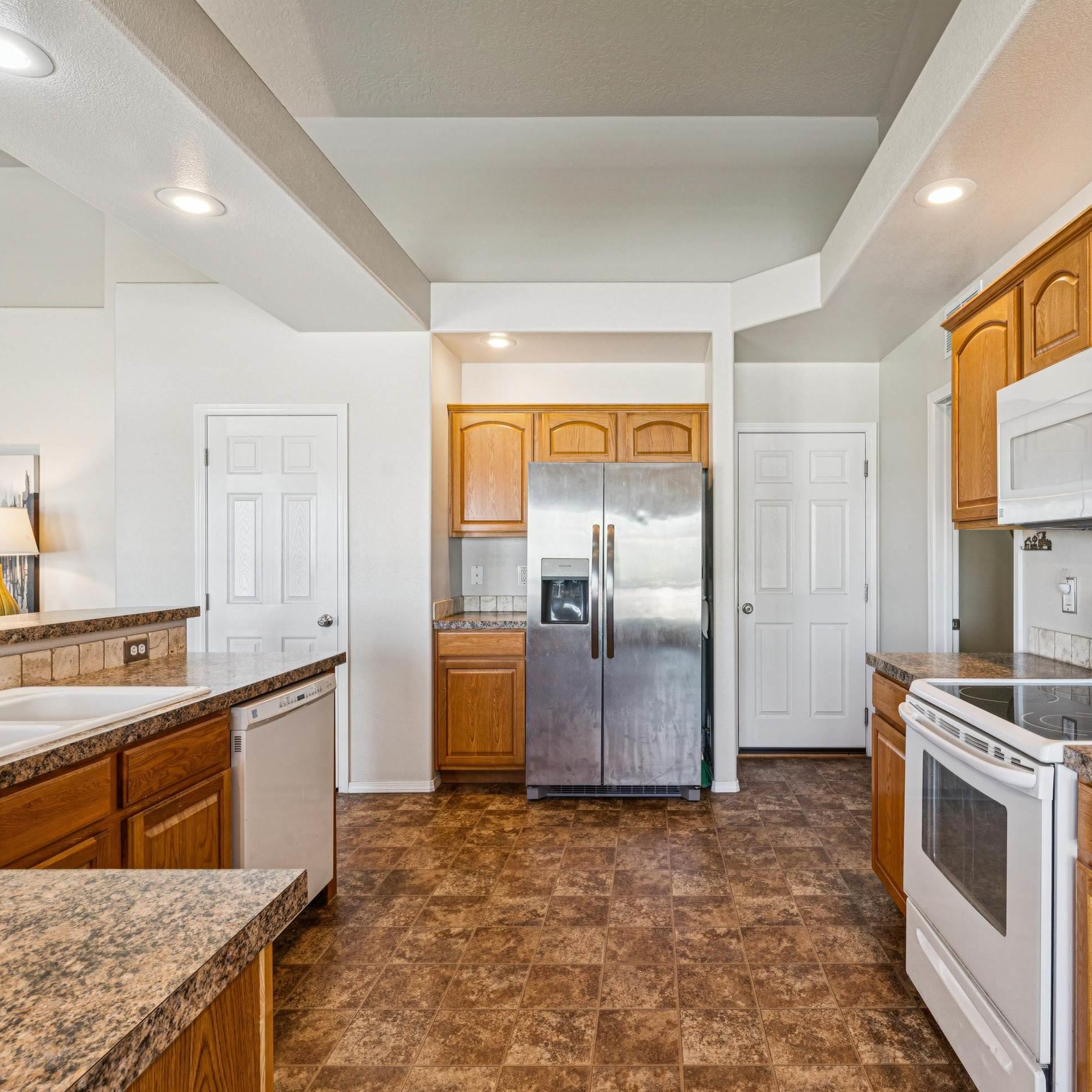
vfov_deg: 73.4
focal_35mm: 21
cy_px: 550
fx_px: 733
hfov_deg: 72.7
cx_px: 649
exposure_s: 1/6
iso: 400
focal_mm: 15.4
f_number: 13
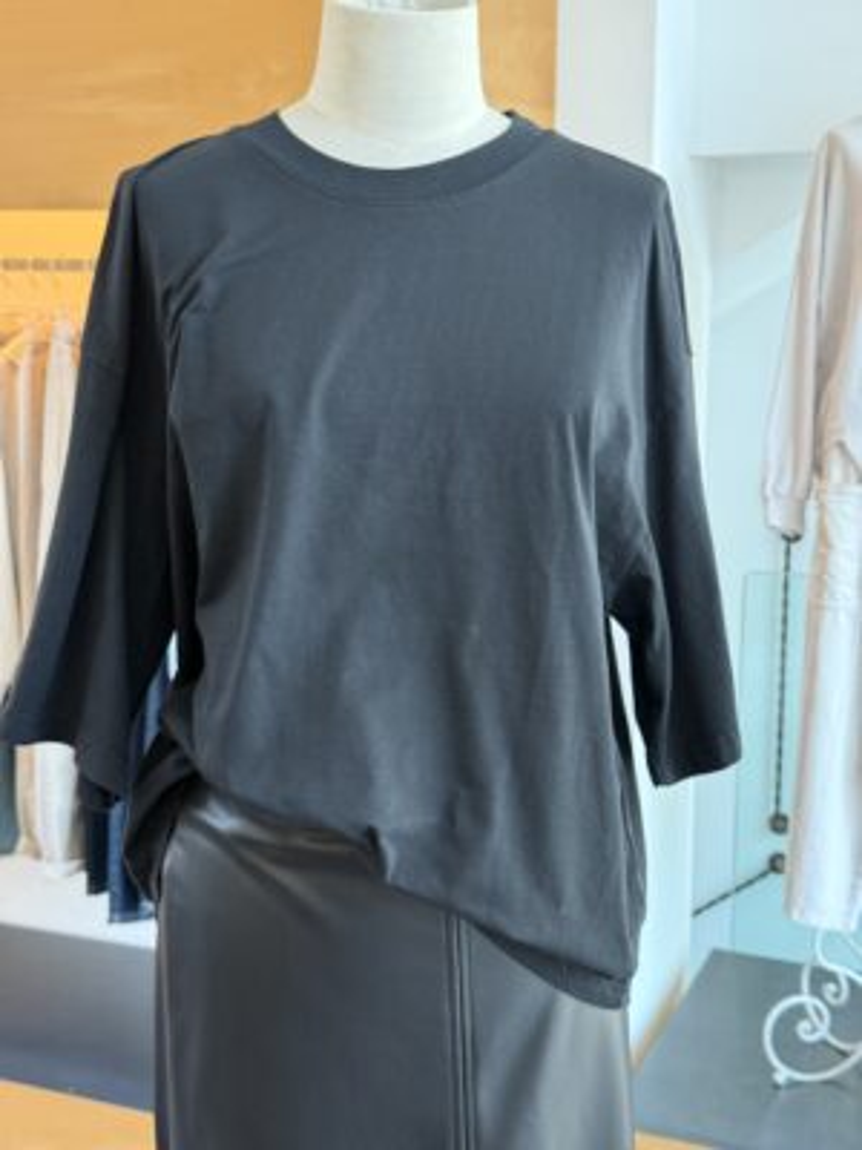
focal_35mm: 48
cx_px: 431
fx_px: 1594
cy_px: 575
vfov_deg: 39.7
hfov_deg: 30.3
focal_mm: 6.76
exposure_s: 1/50
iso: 250
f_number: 1.78
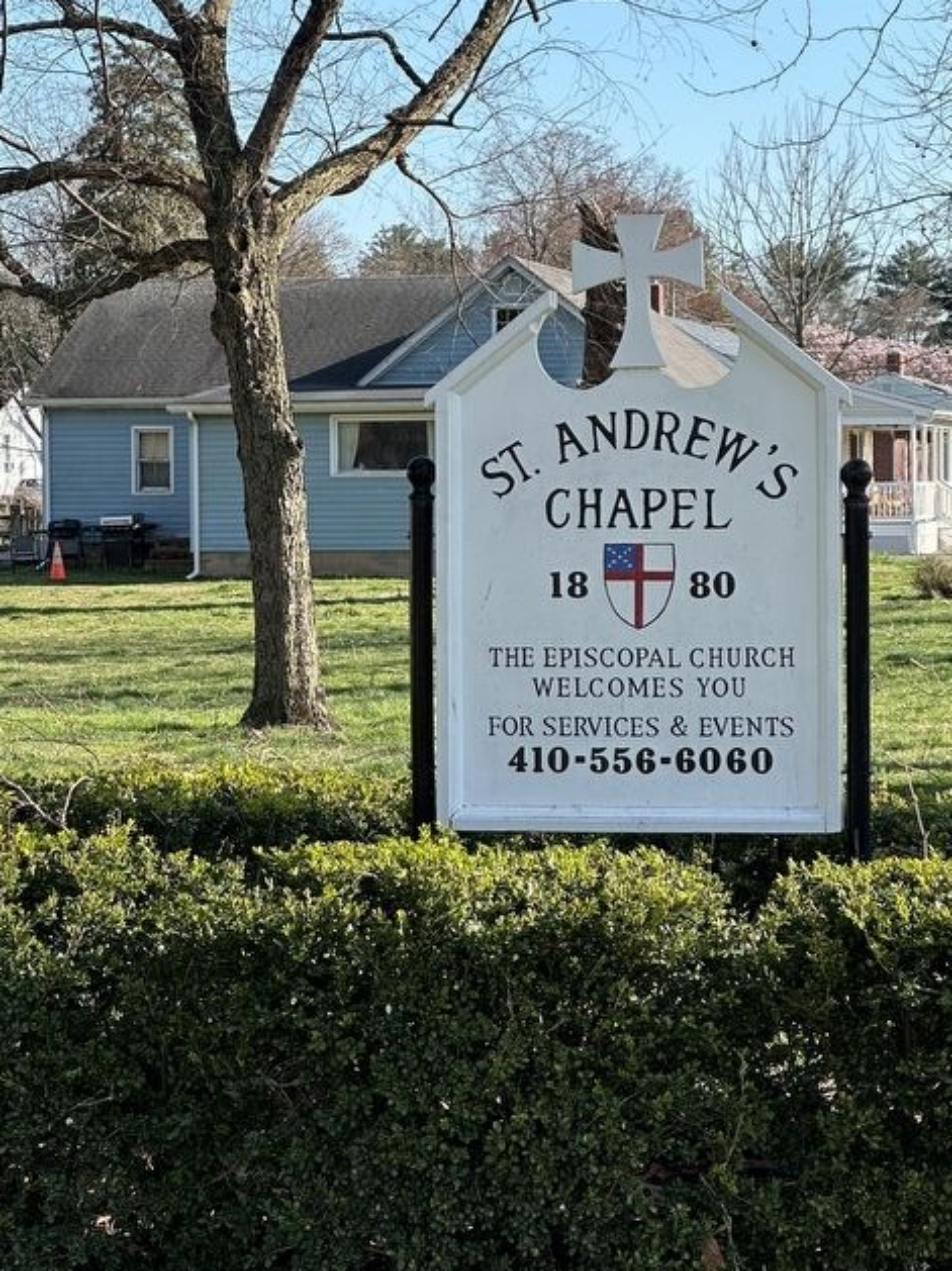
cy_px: 606
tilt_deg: -1.3
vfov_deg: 20.0
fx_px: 3597
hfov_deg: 15.1
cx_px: 596
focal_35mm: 98
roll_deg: -0.4
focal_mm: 9
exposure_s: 1/352
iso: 32
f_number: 2.8
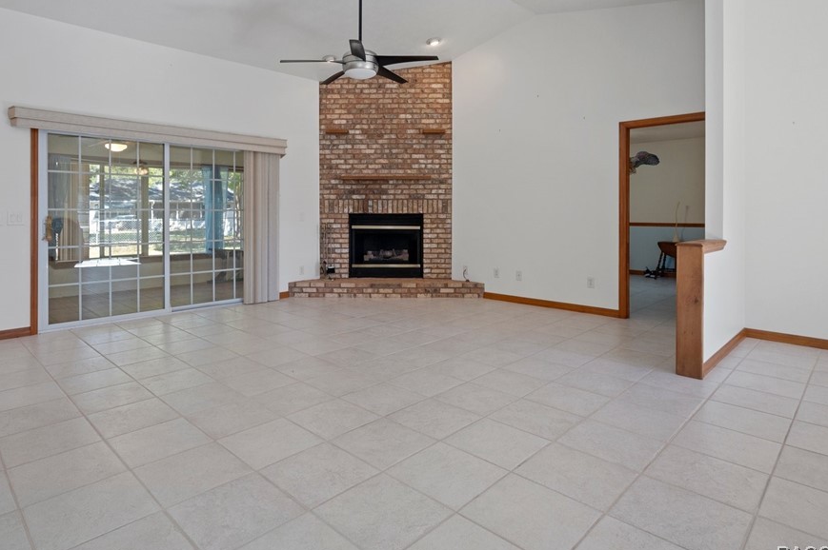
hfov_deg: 83.8
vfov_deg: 61.5
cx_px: 379
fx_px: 460
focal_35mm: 20
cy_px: 230
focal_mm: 16
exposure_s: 1/8
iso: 400
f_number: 8
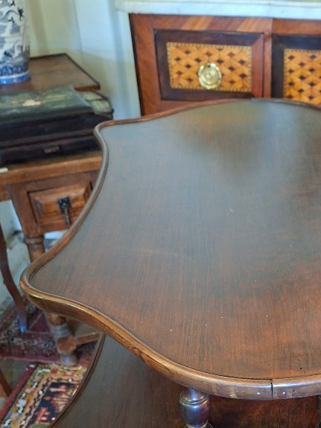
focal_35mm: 48
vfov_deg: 36.5
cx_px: 269
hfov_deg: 29.4
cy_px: 405
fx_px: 594
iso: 400
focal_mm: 5.54
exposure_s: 1/33
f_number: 1.8
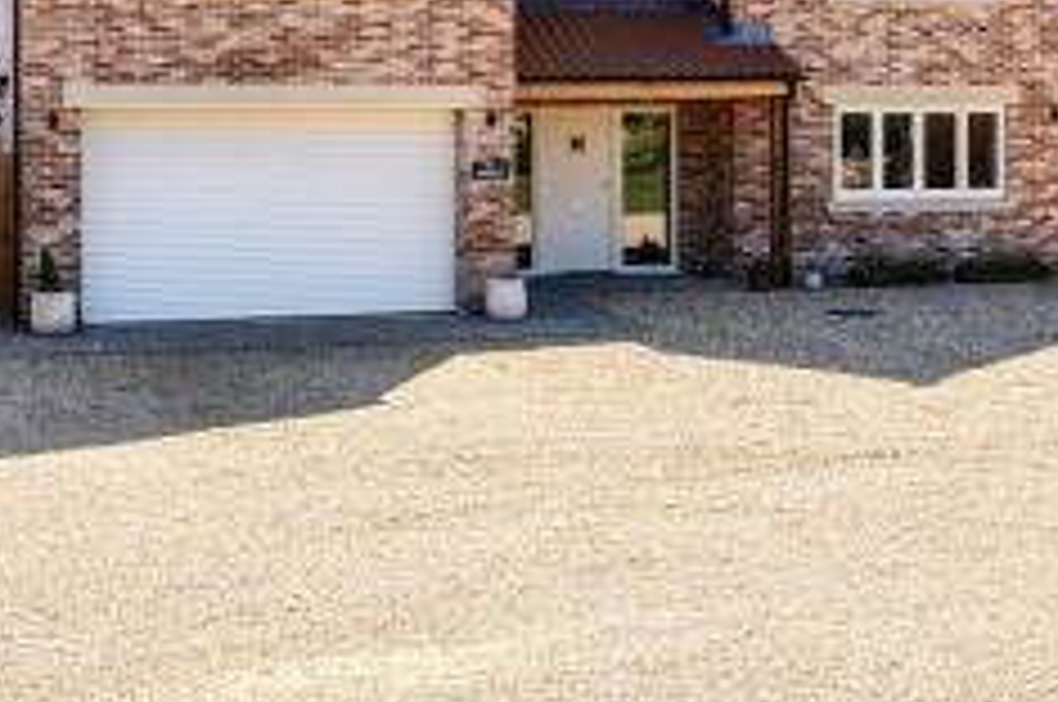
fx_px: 2025
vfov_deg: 19.4
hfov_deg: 29.2
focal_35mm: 69
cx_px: 621
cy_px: 83
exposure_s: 1/500
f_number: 8
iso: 400
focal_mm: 23
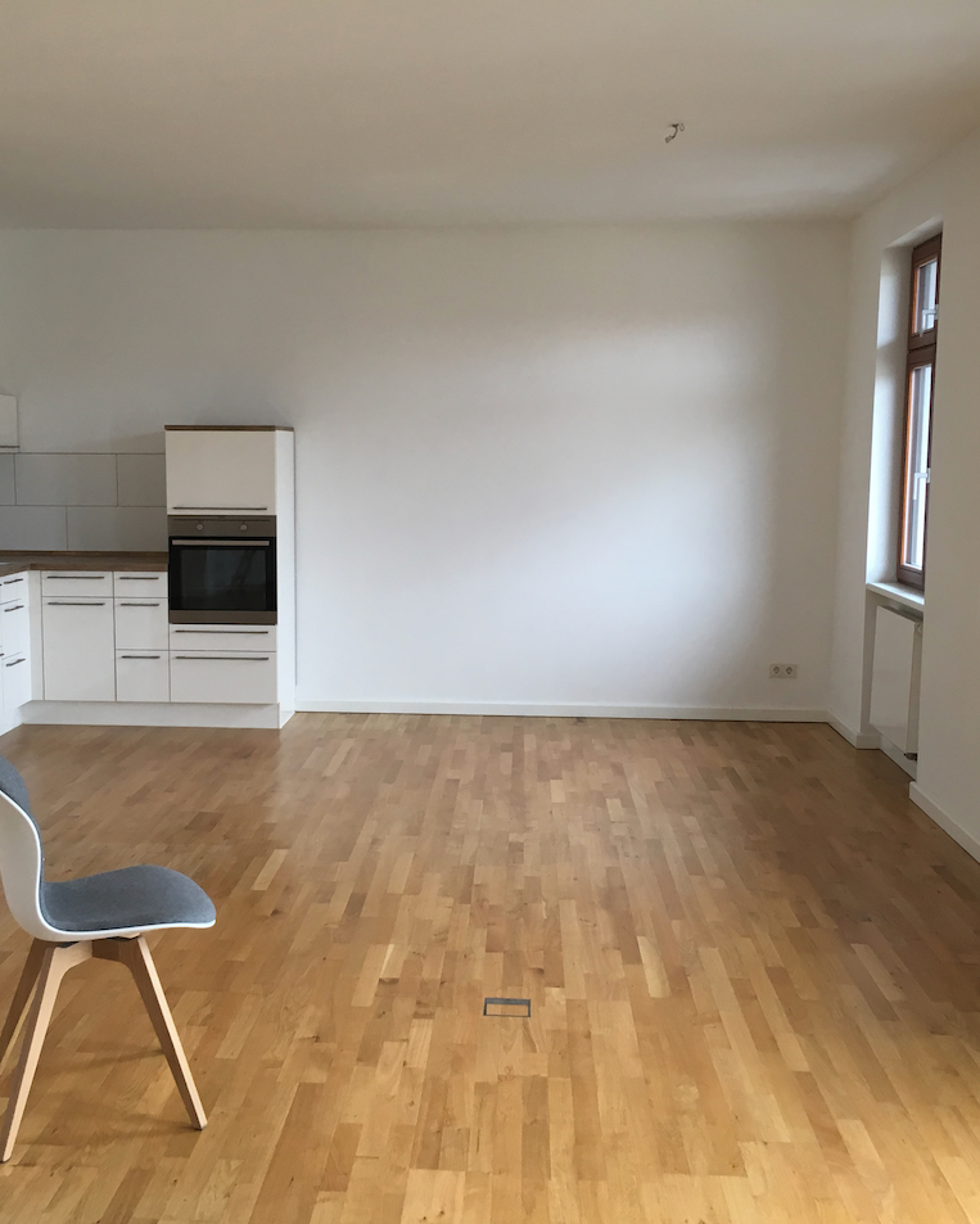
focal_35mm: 38
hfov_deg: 39.1
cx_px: 437
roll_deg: -0.6
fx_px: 1377
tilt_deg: -6.2
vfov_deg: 47.9
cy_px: 613
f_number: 2.2
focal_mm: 4.15
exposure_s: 1/33
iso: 32
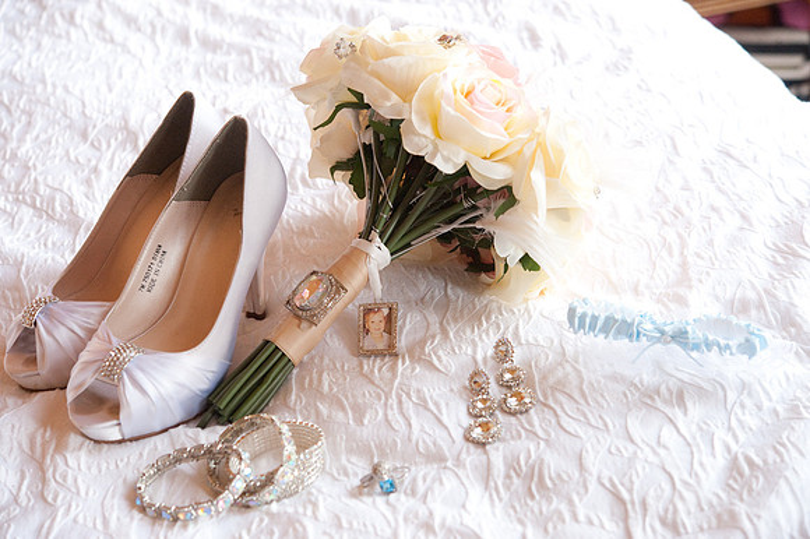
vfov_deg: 22.6
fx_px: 1349
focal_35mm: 60
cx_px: 405
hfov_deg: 33.4
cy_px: 270
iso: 3200
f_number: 5.6
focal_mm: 60
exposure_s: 1/160
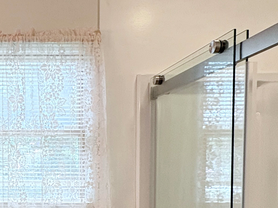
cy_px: 176
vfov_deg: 30.5
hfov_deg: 37.1
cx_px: 2
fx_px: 369
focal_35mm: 46
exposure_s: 1/60
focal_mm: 2.22
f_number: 2.2
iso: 320
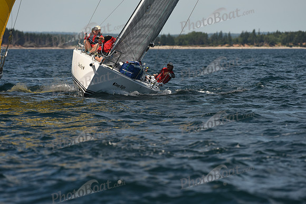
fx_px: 3401
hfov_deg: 5.2
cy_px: 102
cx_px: 153
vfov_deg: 3.4
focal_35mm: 400
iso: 250
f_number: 6.3
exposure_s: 1/1000
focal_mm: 400
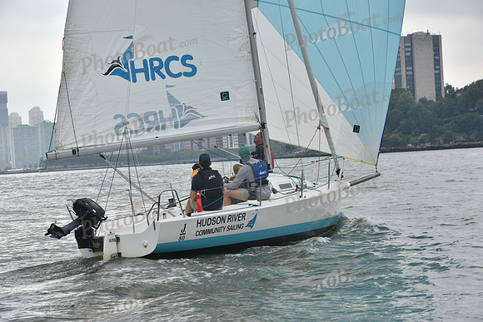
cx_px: 242
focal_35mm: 110
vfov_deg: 12.5
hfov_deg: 18.6
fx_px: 1476
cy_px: 161
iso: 400
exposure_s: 1/800
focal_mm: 110
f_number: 8
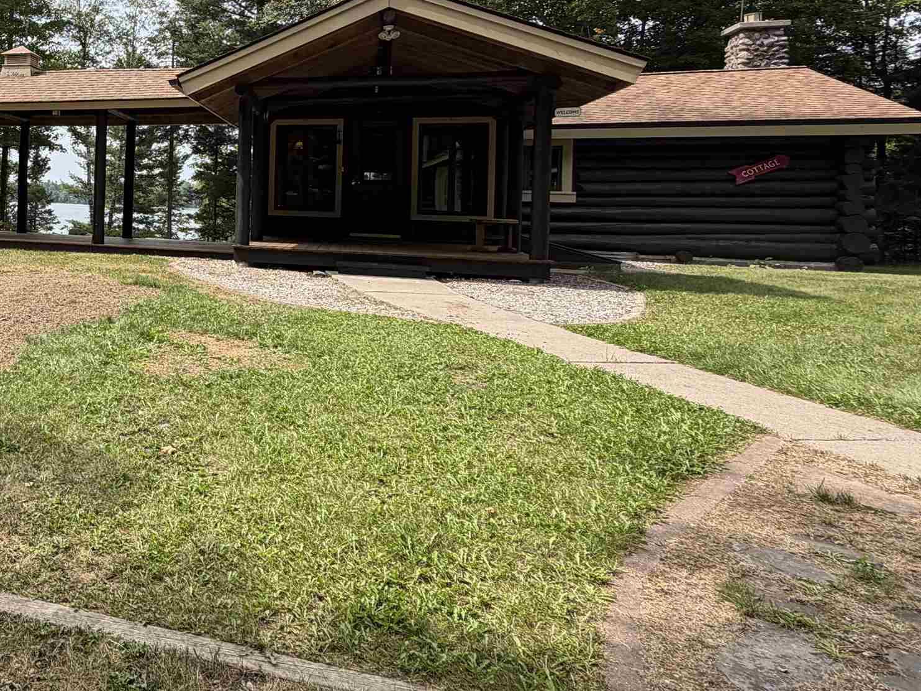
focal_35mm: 29
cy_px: 195
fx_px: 772
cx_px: 40
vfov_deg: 46.9
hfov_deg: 51.7
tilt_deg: -0.2
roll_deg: -1.2
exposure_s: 1/770
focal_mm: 2.22
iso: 32
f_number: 2.2
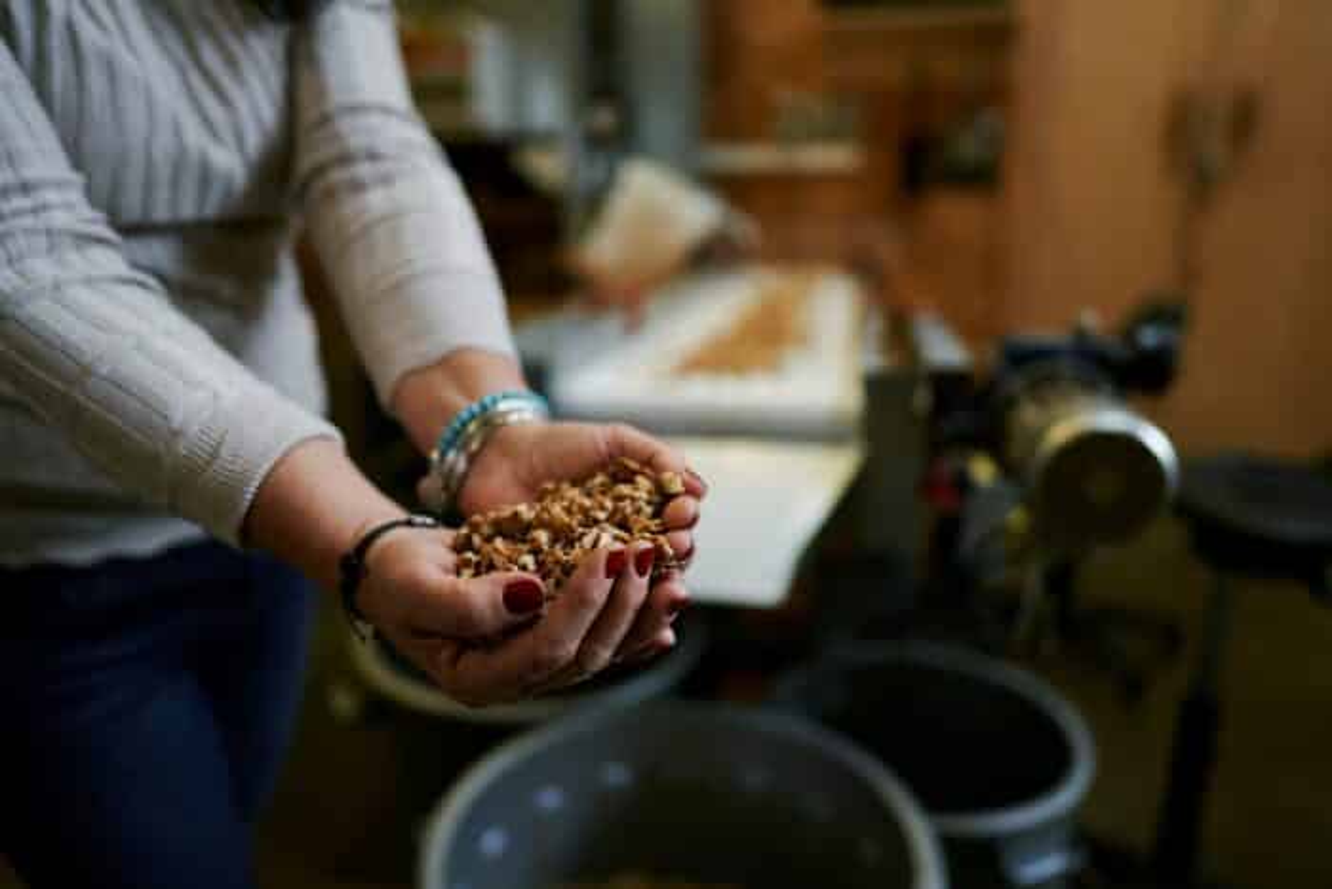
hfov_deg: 73.7
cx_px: 666
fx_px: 888
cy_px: 444
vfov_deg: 53.2
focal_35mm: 24
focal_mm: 24
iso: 320
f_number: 1.4
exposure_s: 1/250
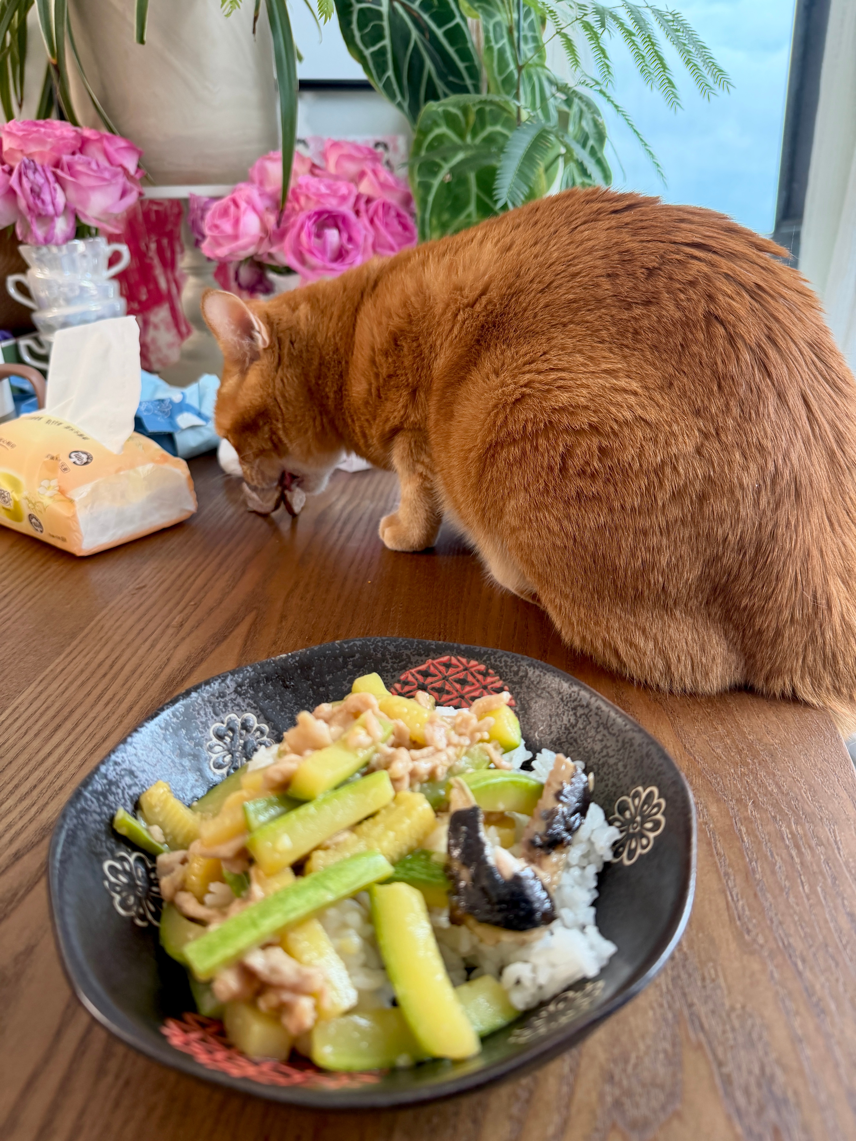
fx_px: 791
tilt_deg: -24.7
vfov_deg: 71.6
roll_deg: -0.5
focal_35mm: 24
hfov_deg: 56.8
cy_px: 570
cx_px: 428
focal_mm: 6.76
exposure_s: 1/87
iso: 200
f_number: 1.78
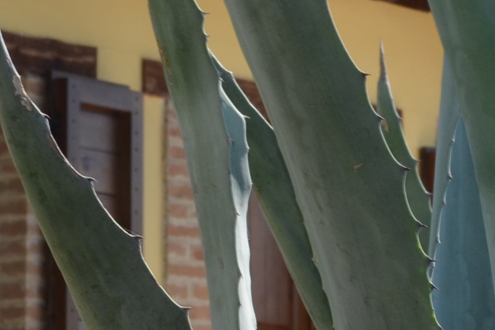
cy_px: 253
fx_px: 4510
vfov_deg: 4.2
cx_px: 394
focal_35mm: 328
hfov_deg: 6.3
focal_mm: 44
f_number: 8
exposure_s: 1/200
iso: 100
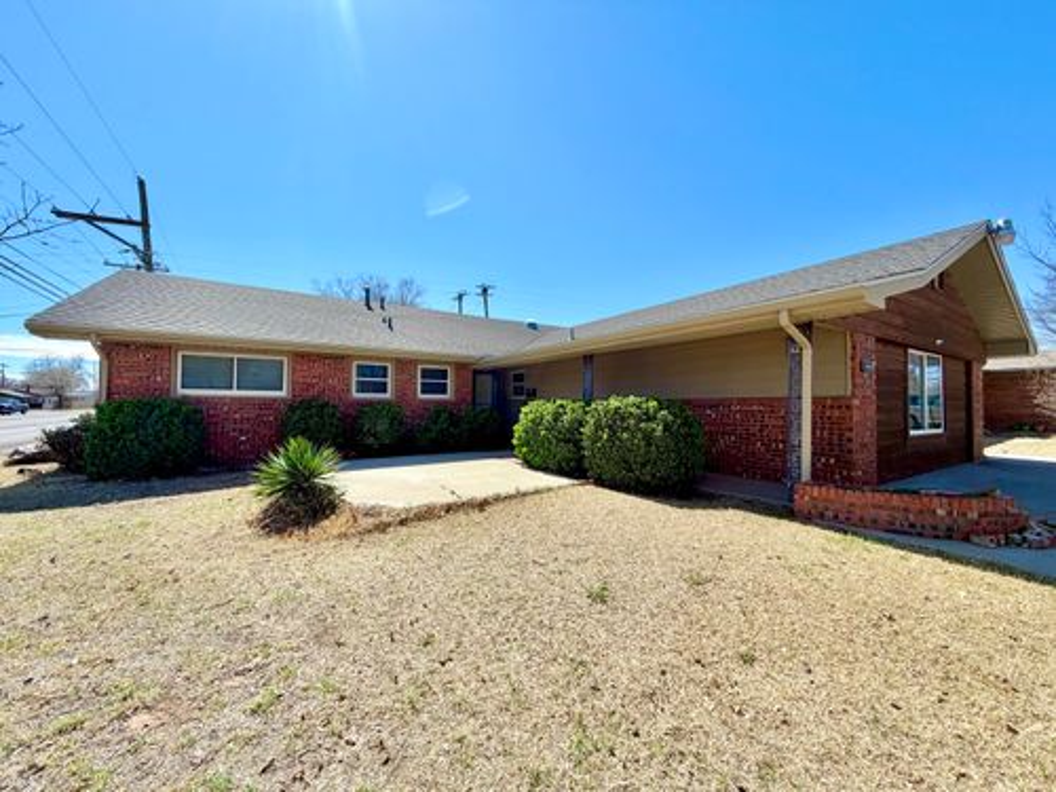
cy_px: 396
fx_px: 427
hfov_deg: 102.1
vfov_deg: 85.7
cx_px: 528
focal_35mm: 14
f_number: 2.2
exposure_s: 1/985
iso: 20
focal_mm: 2.22
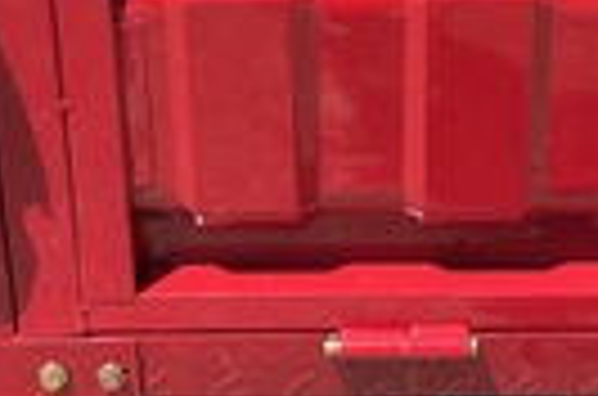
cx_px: 387
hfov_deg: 22.4
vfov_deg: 14.7
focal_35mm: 91
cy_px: 14
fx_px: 1508
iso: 25
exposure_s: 1/719
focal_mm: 3
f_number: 1.8
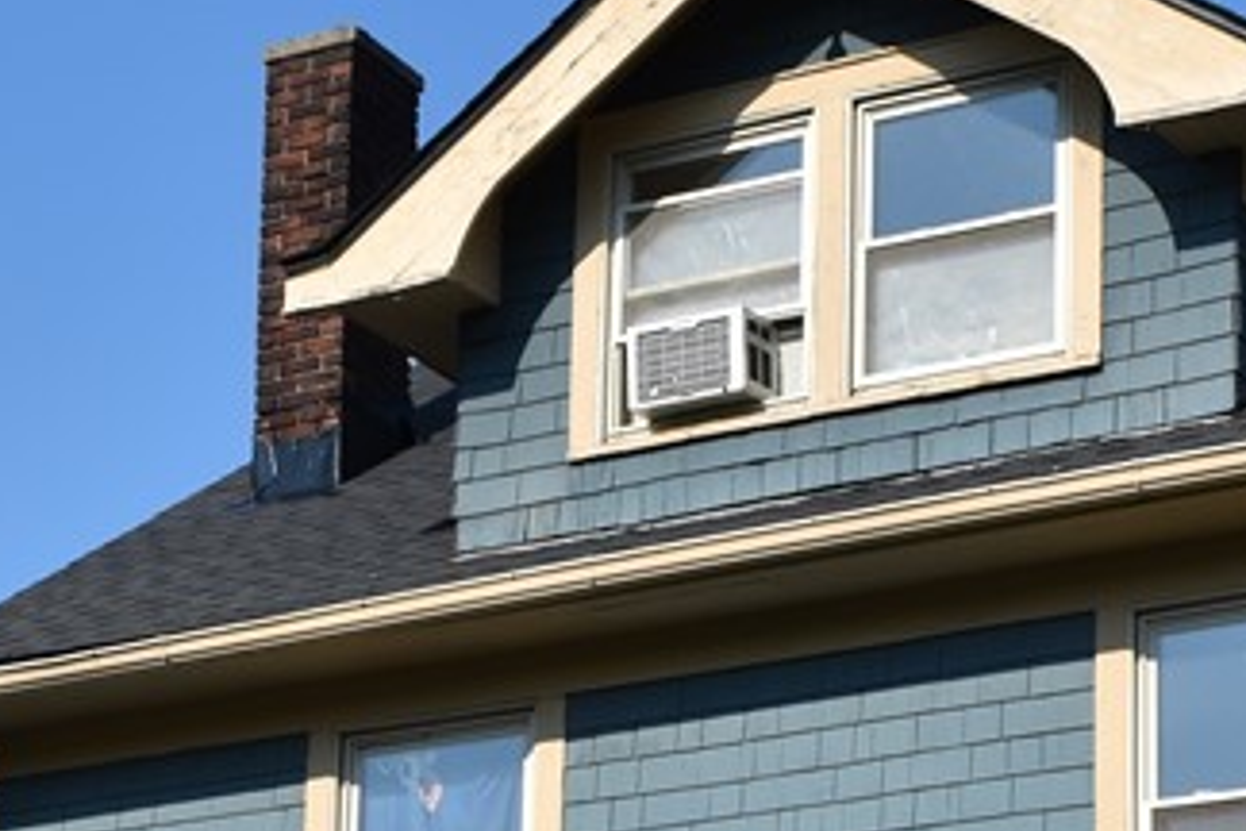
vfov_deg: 10.6
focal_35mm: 126
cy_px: 1177
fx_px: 4349
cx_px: 531
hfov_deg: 16.3
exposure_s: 1/320
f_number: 9
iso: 100
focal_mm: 25
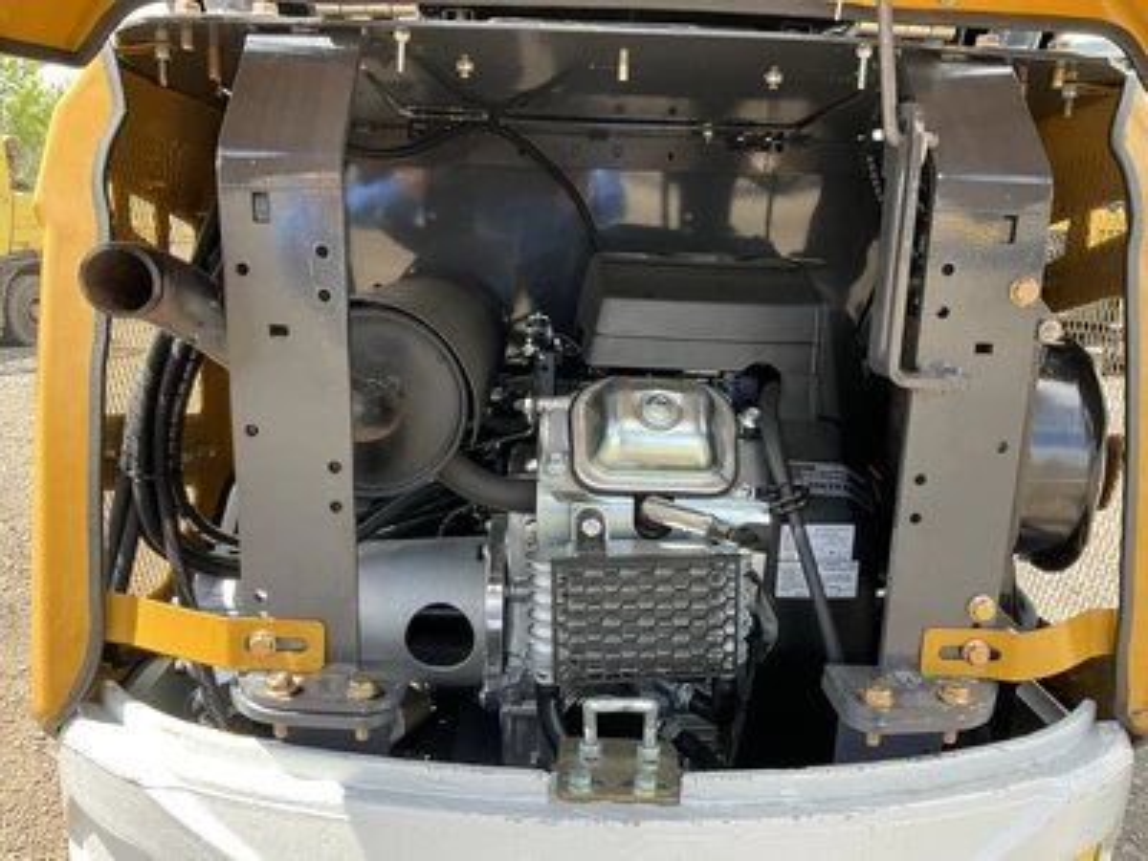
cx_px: 574
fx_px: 962
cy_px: 430
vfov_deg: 48.2
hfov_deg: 61.7
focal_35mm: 29
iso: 25
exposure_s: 1/180
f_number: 1.8
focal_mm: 3
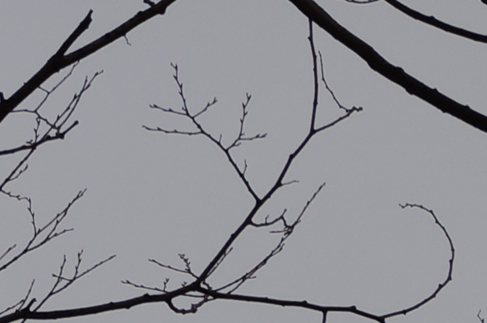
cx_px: -296
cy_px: -241
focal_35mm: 549
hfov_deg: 3.7
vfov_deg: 2.5
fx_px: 7421
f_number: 8
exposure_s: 1/250
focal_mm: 55
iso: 100
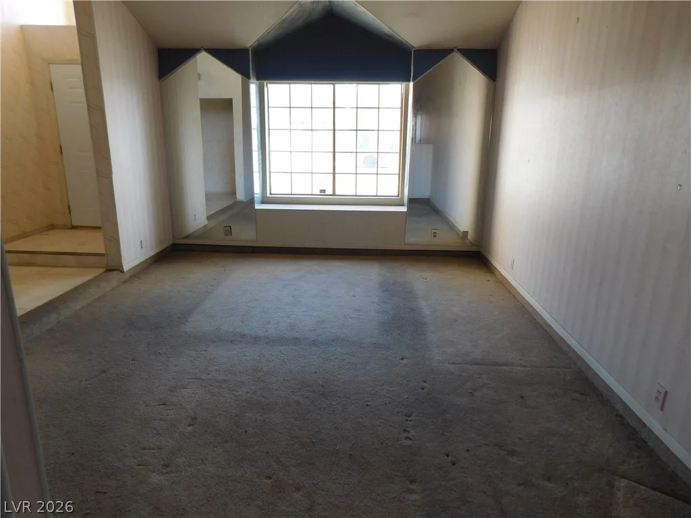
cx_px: 346
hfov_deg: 73.9
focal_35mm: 23
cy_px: 259
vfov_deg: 58.9
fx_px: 459
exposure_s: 1/50
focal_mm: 4
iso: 125
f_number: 3
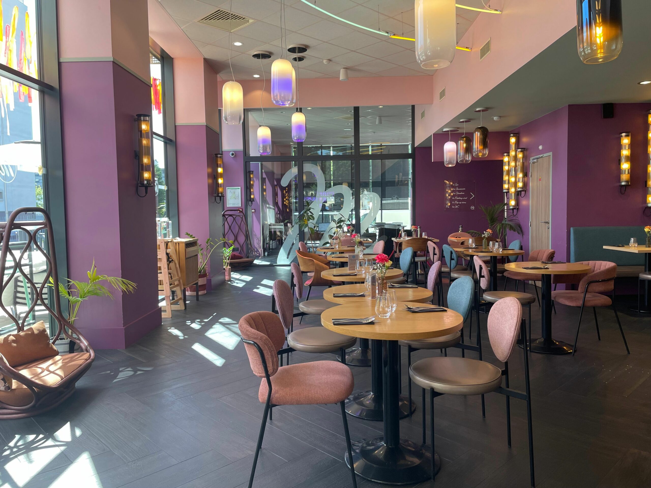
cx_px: 326
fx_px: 489
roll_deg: +0.7
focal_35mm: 26
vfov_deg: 53.1
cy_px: 244
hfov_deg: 67.3
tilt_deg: -1.4
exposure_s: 1/103
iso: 32
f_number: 1.6
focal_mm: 4.2
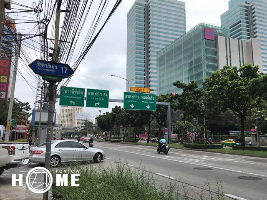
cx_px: 134
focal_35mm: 29
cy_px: 100
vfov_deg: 48.2
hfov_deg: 61.7
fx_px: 224
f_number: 2.2
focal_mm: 4.15
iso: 25
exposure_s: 1/1026
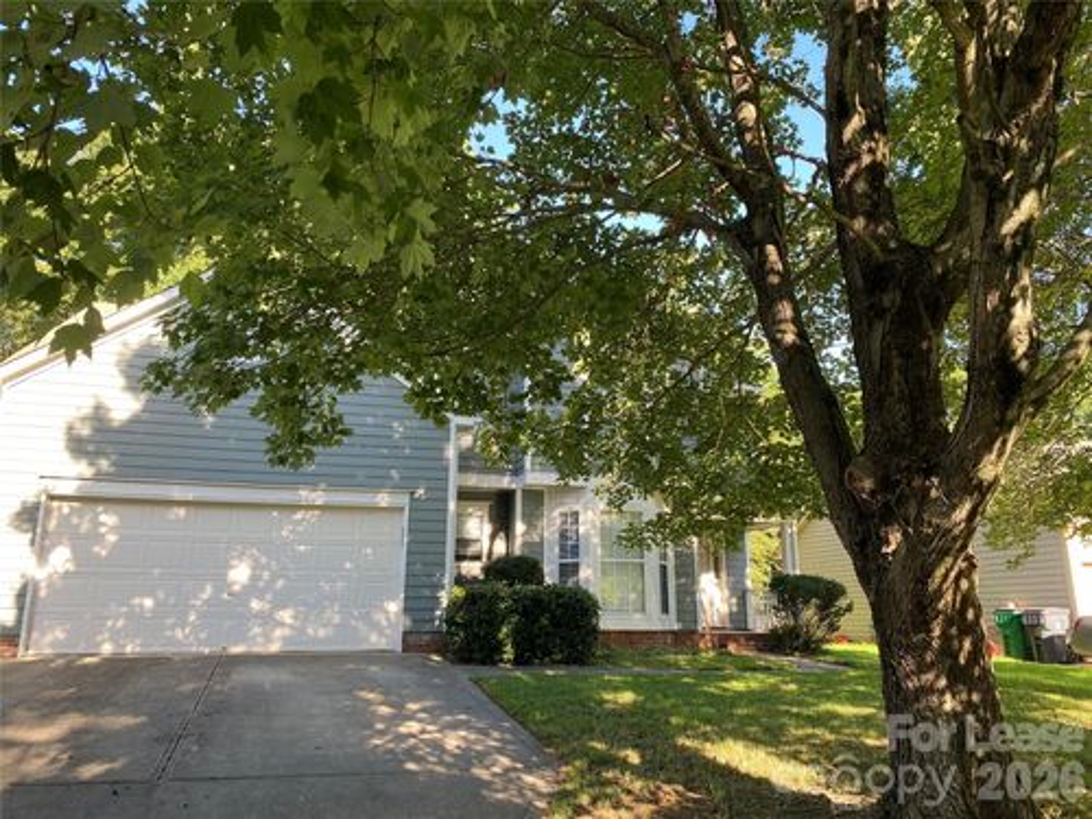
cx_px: 546
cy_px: 410
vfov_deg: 53.1
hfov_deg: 67.3
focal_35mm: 26
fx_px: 820
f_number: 1.8
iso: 32
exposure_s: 1/122
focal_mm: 4.25
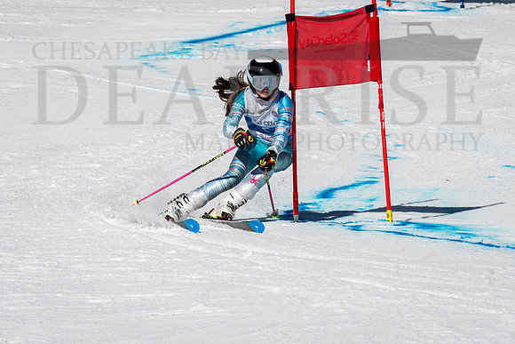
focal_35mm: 1027
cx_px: 223
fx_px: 14688
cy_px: 167
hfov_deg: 2.0
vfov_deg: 1.3
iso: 200
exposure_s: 1/2000
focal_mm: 400
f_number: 8
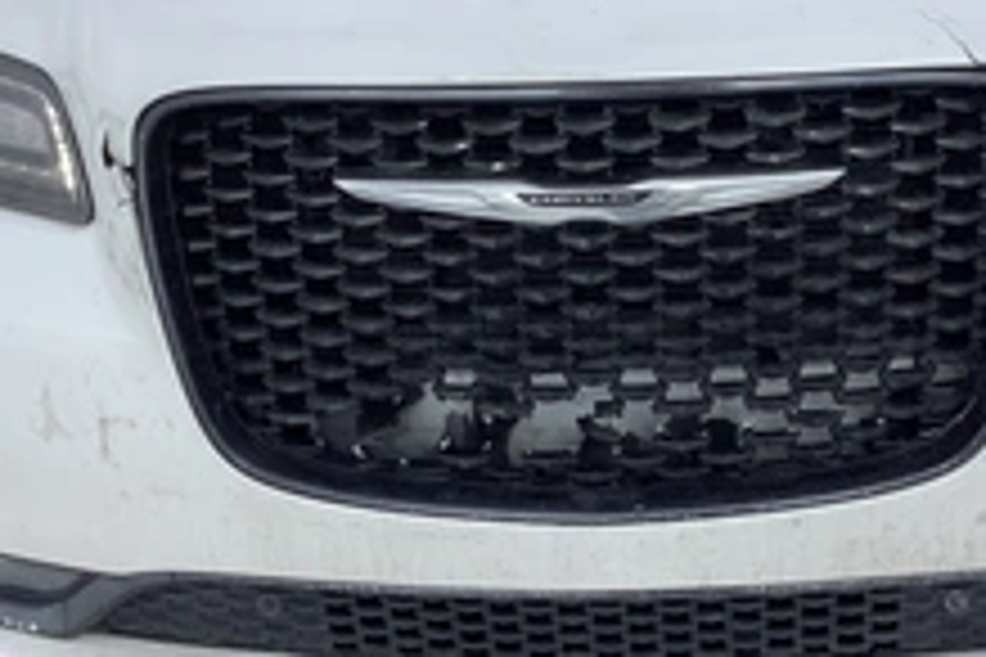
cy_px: 225
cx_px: 644
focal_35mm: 59
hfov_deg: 33.7
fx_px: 1616
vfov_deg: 22.9
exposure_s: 1/1988
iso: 25
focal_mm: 3.3
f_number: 2.4
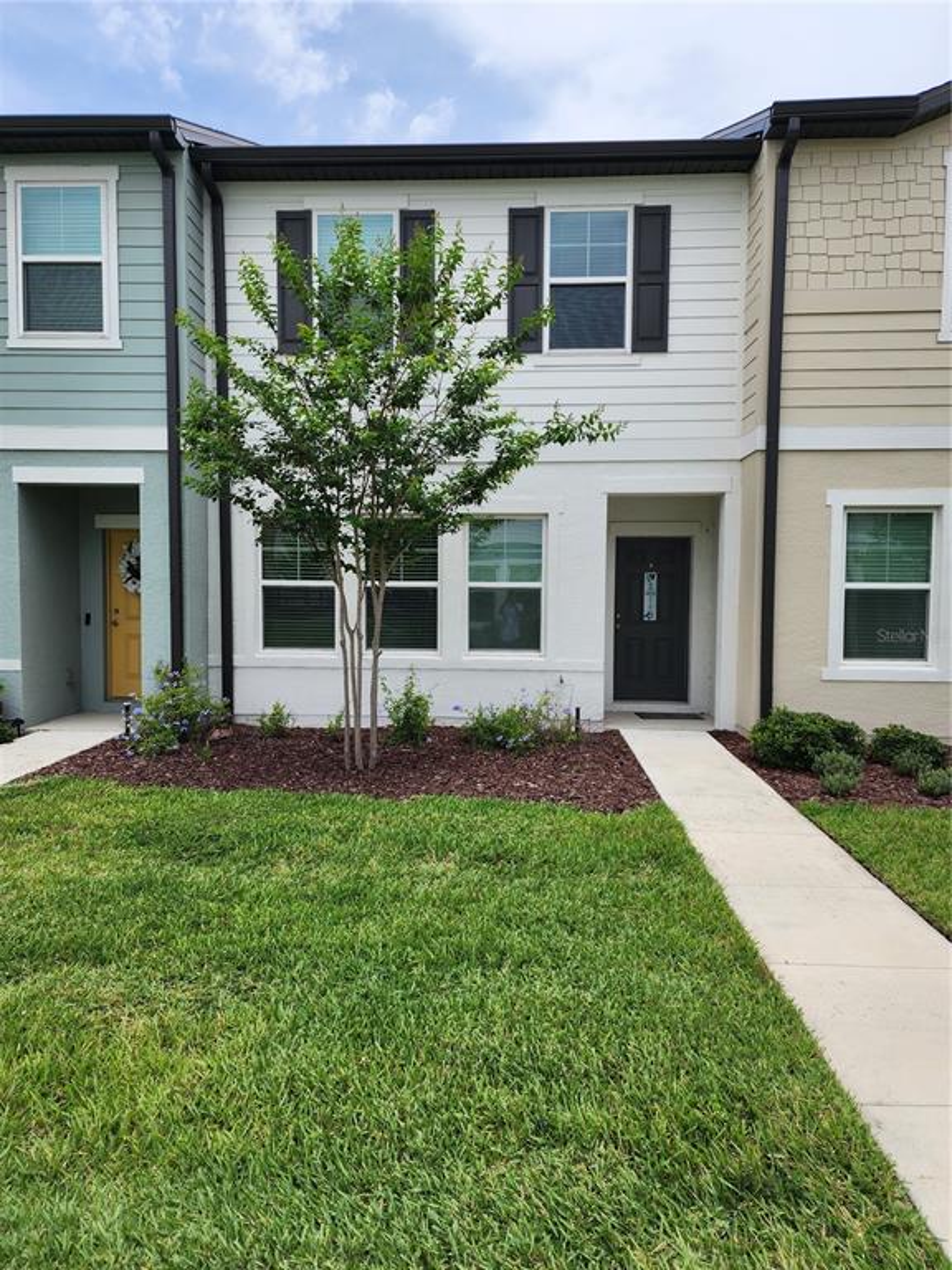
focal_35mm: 23
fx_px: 843
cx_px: 476
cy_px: 635
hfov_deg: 58.9
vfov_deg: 73.9
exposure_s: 1/1123
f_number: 1.8
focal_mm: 6.4
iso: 12
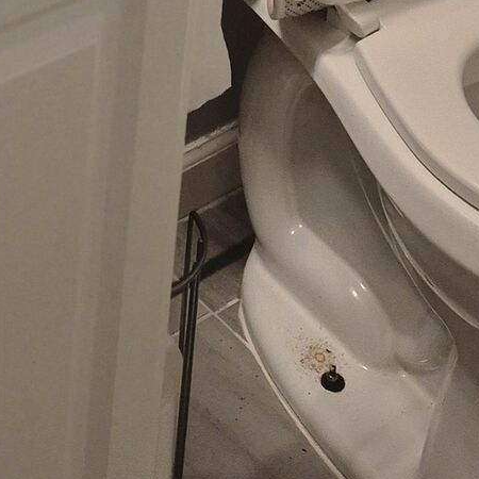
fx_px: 1628
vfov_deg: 12.9
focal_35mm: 104
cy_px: -667
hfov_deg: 16.6
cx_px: 73
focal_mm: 5.4
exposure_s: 1/120
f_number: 1.8
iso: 200
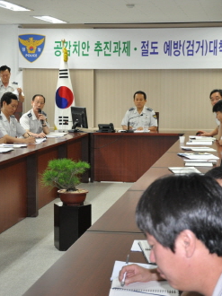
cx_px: 121
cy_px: 148
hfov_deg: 17.8
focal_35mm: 83
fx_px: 711
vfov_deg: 23.6
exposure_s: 1/80
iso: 800
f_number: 4.5
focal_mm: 38
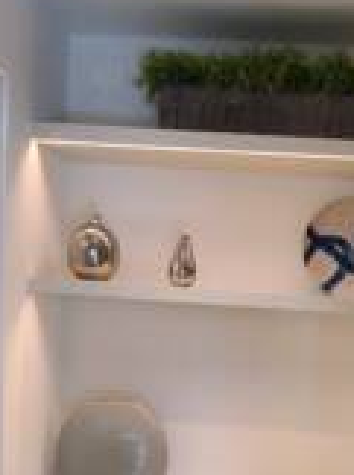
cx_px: 240
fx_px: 602
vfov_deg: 41.0
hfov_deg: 32.5
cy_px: 389
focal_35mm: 44
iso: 64
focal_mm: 2.2
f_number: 2.2
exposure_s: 1/60
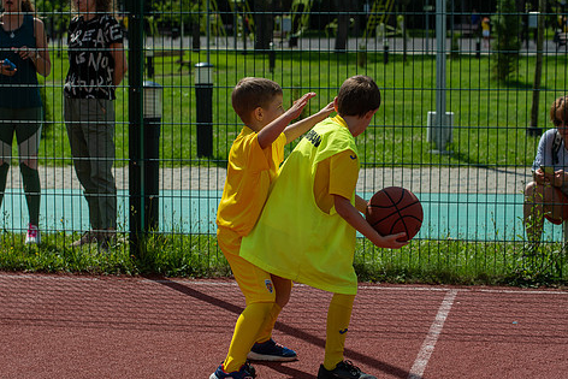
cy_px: 179
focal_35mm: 97
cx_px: 252
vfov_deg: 14.1
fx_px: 1531
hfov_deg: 21.0
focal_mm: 70
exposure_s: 1/2000
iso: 320
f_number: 5
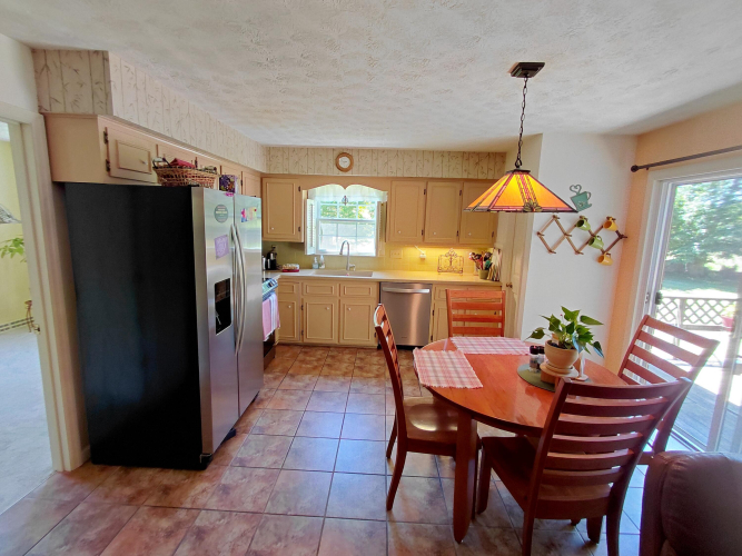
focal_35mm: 16
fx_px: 343
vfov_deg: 78.1
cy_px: 278
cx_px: 371
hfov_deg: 94.5
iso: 200
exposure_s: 1/40
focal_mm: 1.64
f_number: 2.2
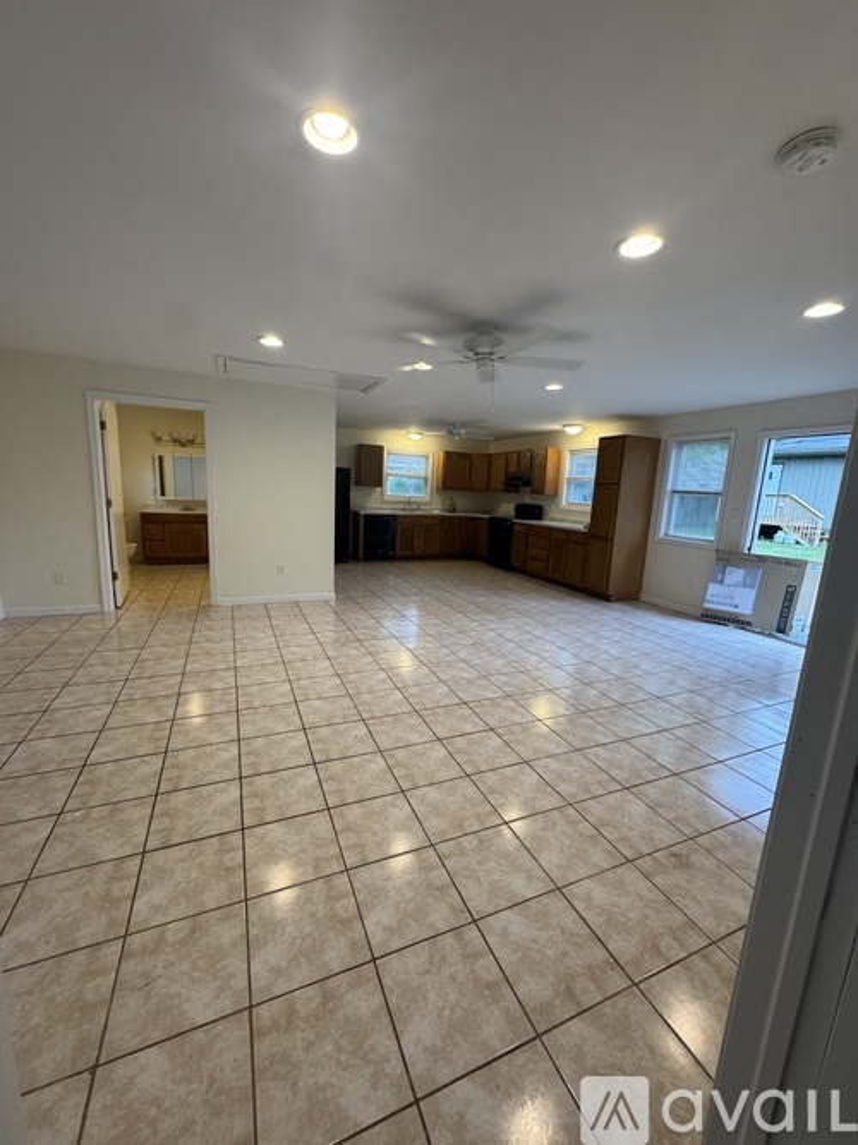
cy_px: 572
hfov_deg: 85.7
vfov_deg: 102.1
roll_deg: -1.5
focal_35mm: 14
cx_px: 429
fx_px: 463
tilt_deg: -9.3
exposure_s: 1/120
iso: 250
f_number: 2.2
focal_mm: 2.22
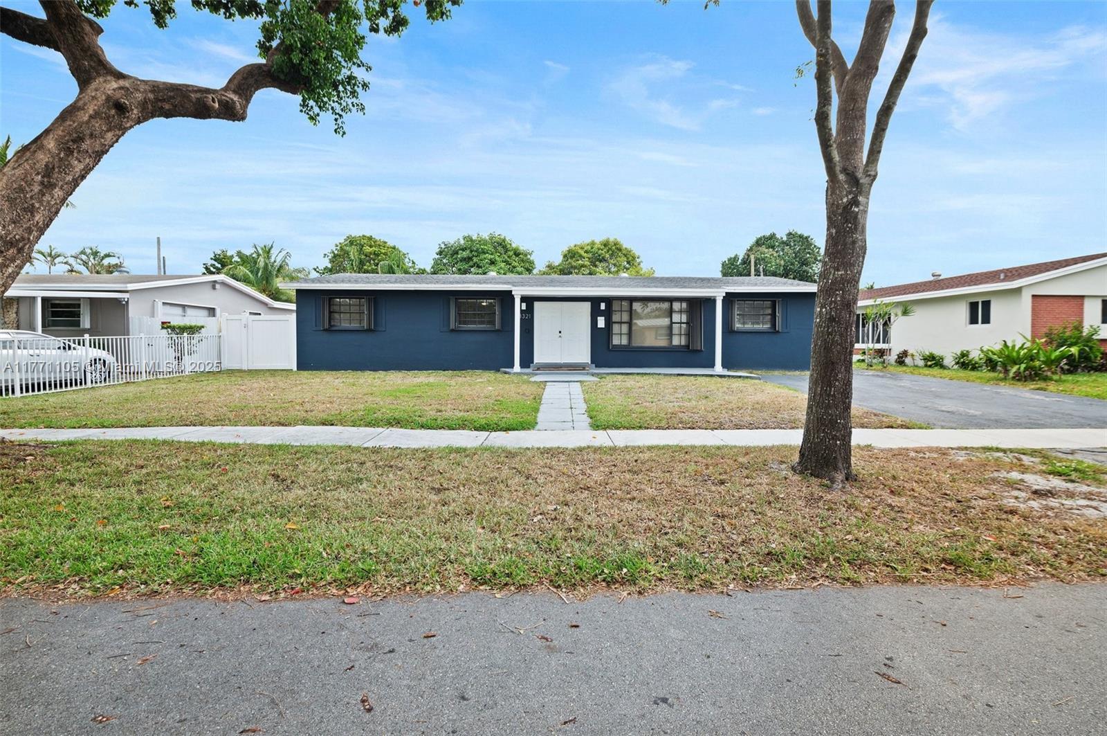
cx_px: 554
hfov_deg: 96.8
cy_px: 368
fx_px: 491
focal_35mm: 16
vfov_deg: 73.6
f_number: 8
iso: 200
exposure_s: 1/125
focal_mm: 16
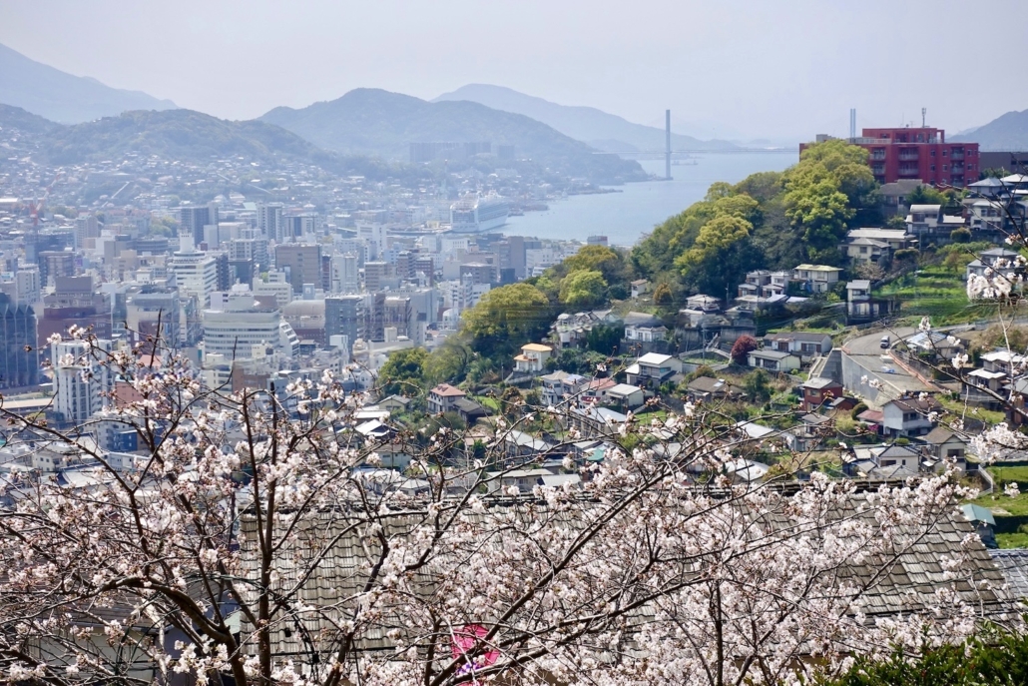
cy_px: 343
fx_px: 1999
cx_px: 514
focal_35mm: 70
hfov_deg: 28.8
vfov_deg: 19.5
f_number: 5.6
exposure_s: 1/640
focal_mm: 25.7
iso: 125
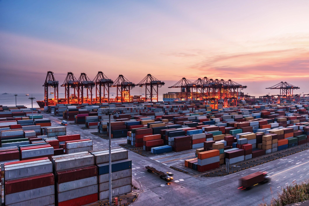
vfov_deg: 48.0
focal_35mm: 27
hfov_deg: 67.4
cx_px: 154
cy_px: 103
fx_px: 232
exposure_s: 1/2
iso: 200
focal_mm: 27
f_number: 10
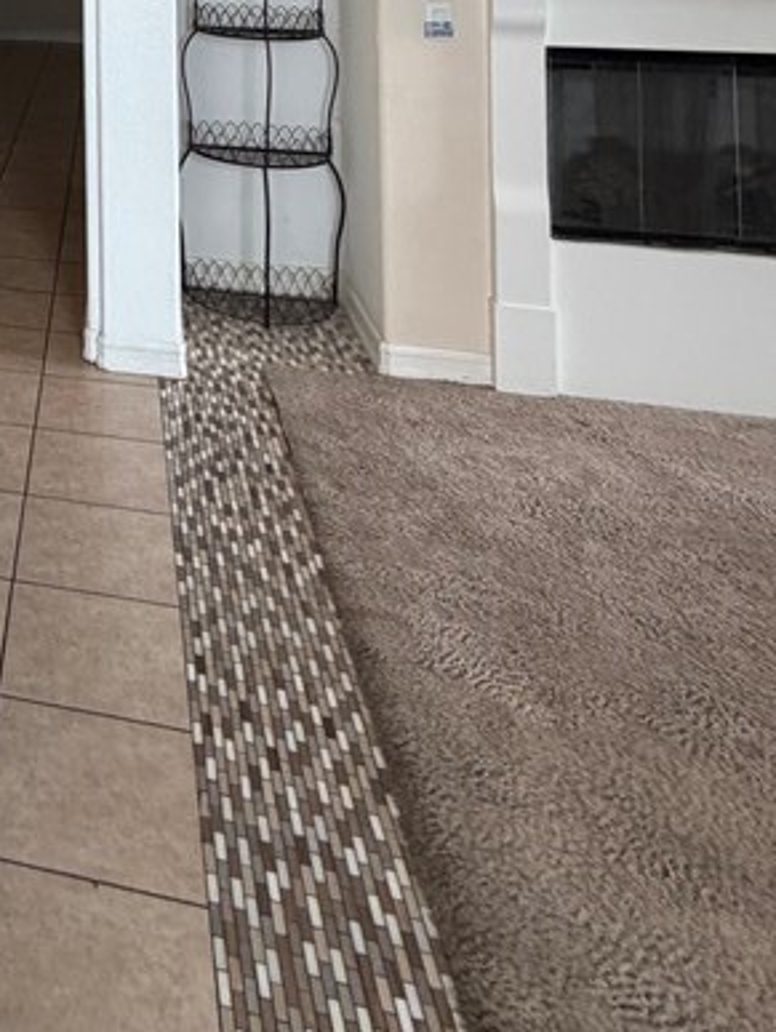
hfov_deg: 31.3
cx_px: -197
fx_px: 1104
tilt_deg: +2.3
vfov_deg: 39.6
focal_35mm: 37
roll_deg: +0.1
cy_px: -136
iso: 250
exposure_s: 1/120
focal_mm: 2.22
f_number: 2.2
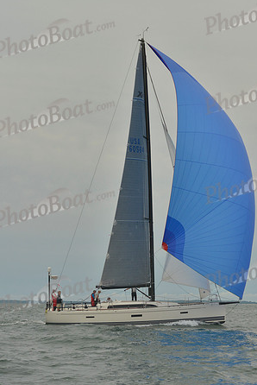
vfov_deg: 22.3
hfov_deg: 15.0
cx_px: 160
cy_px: 149
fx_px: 973
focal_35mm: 91
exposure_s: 1/1250
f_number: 6.3
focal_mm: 70
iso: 400
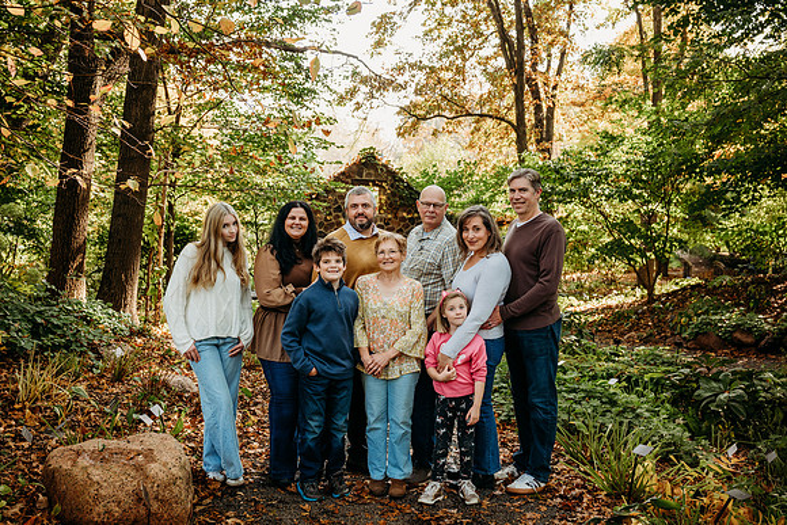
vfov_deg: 38.4
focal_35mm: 34
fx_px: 754
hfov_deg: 55.1
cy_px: 262
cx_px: 394
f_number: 4.5
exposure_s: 1/250
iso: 500
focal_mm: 34.5
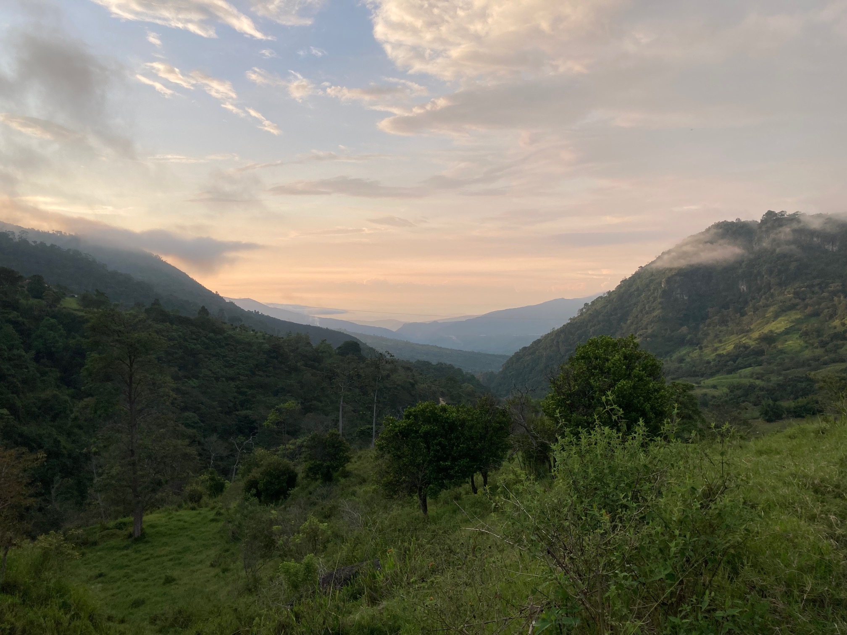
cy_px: 318
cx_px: 424
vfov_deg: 49.7
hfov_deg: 63.4
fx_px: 685
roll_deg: +0.1
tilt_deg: -0.3
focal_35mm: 28
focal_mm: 3.99
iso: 20
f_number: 1.8
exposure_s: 1/374
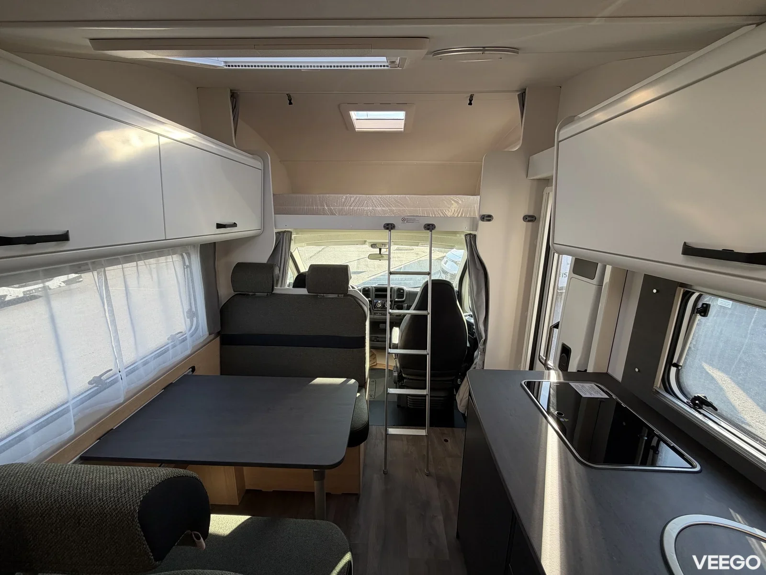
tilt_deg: -15.7
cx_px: 383
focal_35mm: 14
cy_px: 288
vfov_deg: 85.7
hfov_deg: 102.1
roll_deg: +0.0
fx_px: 310
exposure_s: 1/121
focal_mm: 2.22
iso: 80
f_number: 2.2
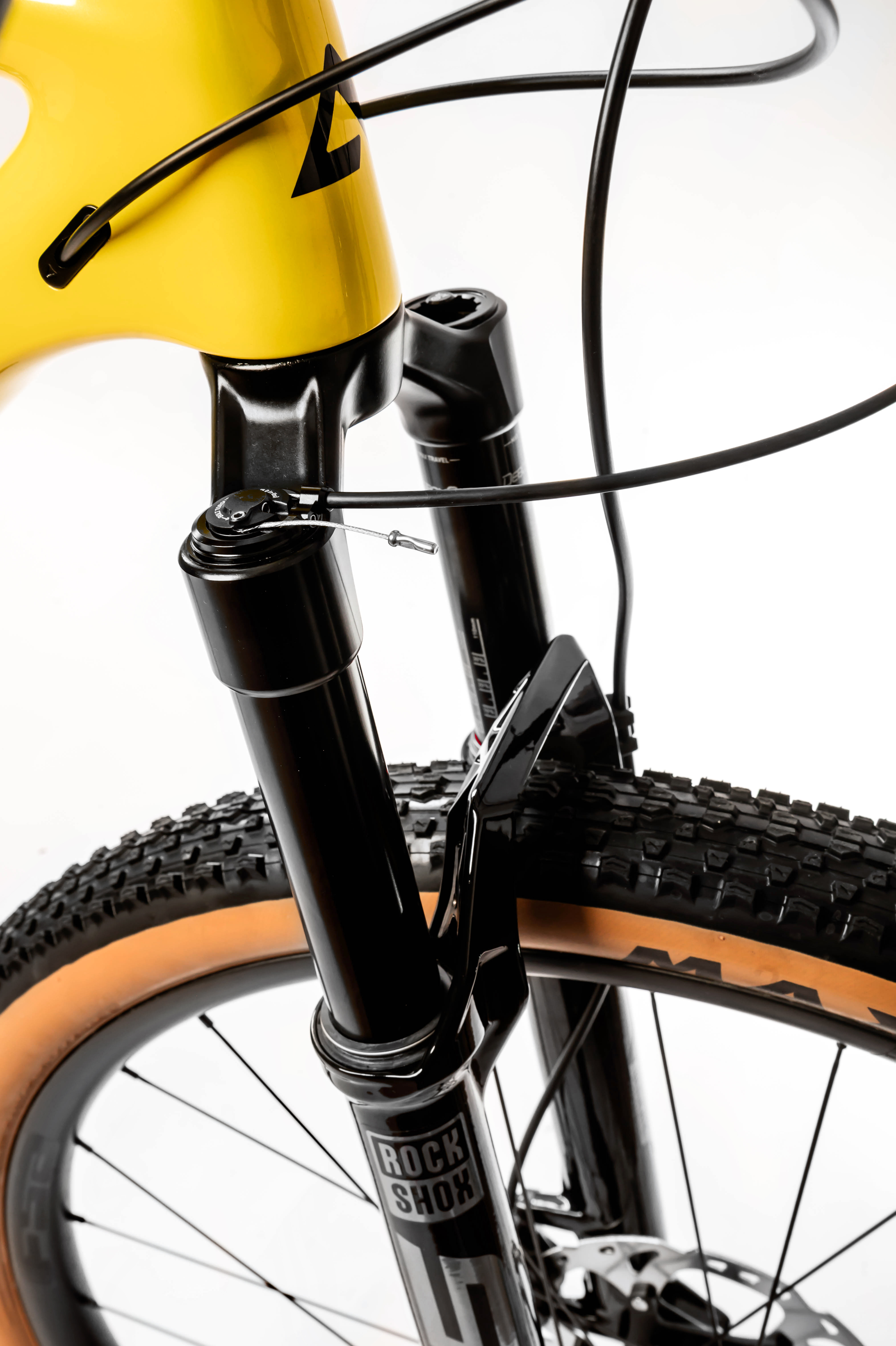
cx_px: 448
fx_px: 1645
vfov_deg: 44.5
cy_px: 673
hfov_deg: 30.5
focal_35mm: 44
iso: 320
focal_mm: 44
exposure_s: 1/200
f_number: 13
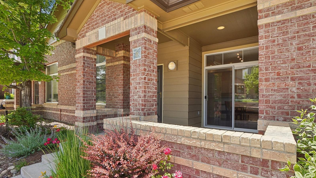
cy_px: 102
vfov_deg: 58.1
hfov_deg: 89.6
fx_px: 159
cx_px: 158
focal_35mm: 19
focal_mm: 12
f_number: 8
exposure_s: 1/50
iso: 100
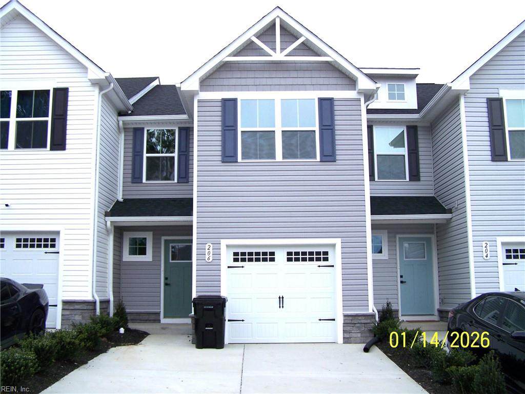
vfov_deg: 37.7
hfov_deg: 49.0
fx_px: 576
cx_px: 262
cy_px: 197
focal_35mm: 38
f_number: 2.8
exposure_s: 1/400
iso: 64
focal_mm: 6.3
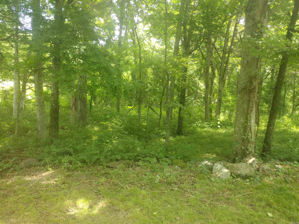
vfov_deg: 51.4
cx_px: 150
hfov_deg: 65.3
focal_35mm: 27
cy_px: 112
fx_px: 233
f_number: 1.7
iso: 131
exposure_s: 1/120
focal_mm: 4.71
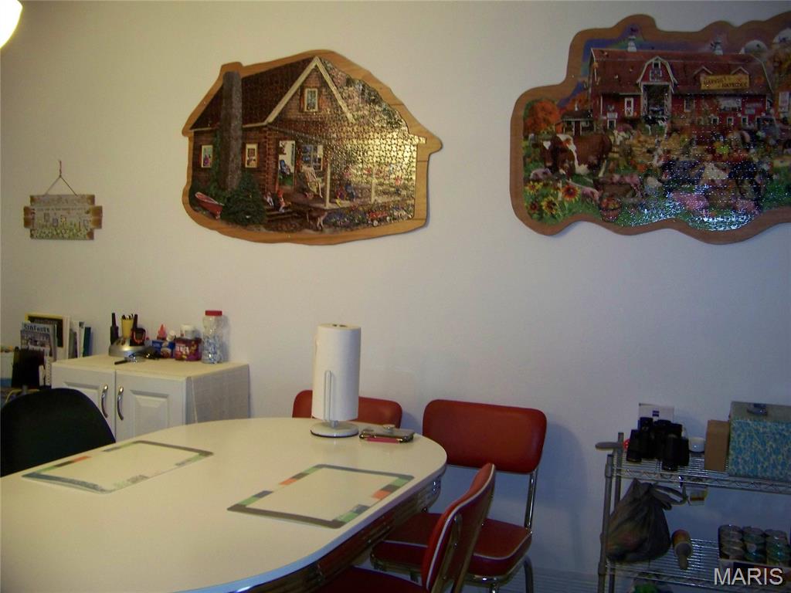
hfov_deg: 51.4
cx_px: 396
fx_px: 823
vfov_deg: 39.7
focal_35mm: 36
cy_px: 296
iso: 200
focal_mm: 5.85
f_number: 2.8
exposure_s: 1/30
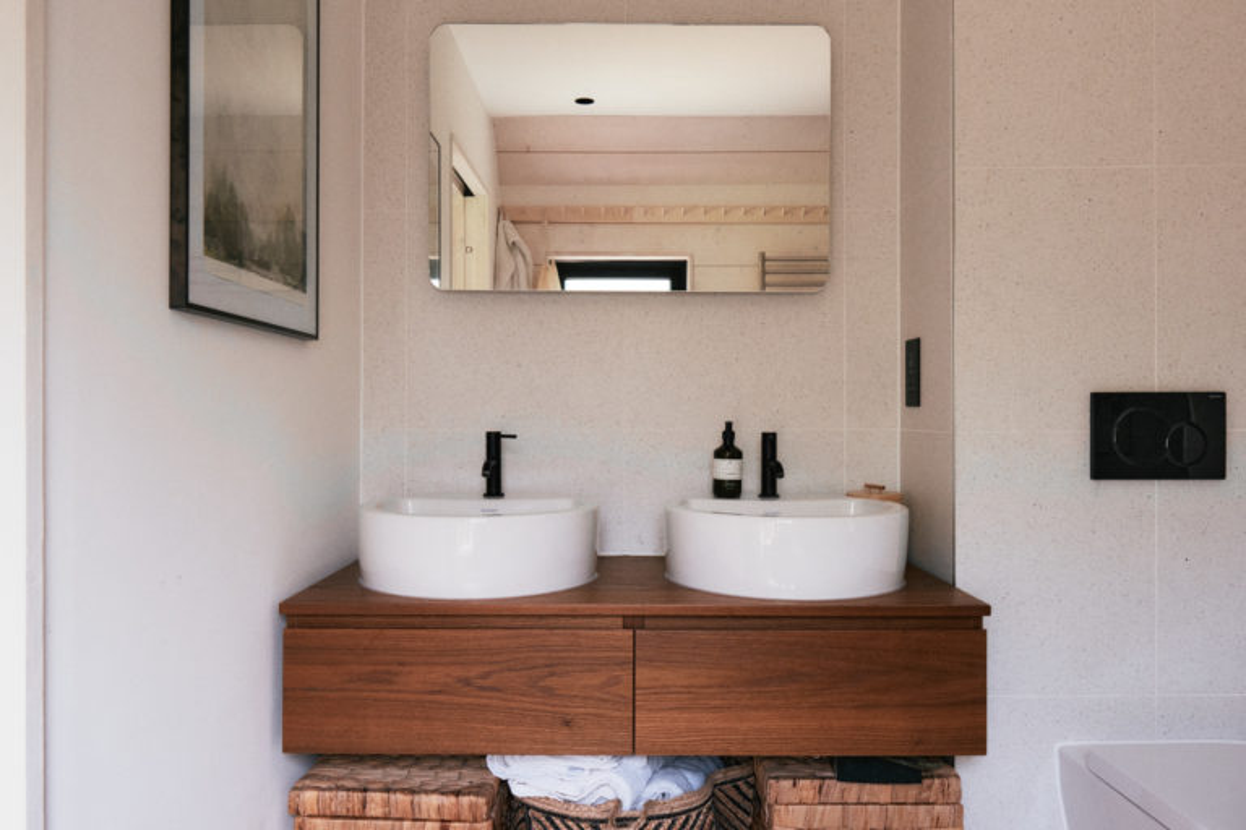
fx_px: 831
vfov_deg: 53.1
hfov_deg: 73.7
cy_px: 415
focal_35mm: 24
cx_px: 623
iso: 640
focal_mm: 16
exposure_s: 1/30
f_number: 5.6
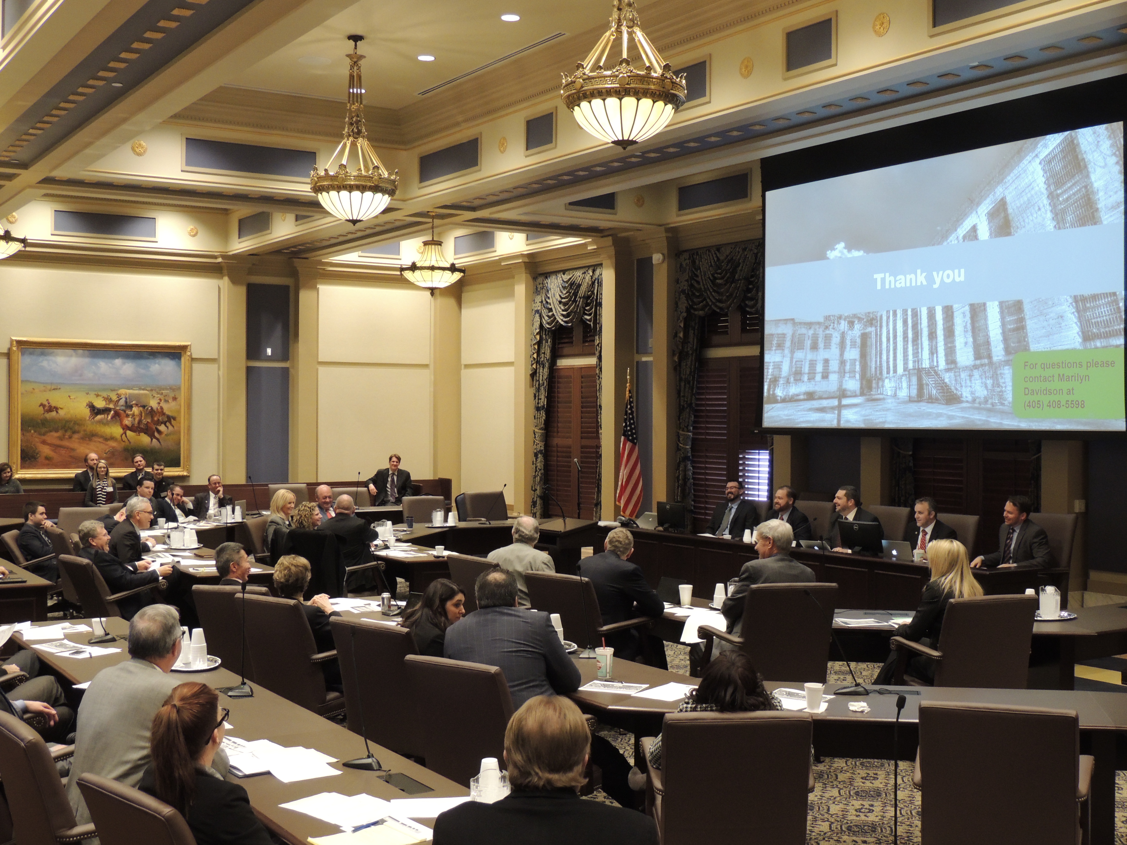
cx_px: 564
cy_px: 422
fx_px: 1400
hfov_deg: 43.9
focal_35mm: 43
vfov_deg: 33.6
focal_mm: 7.6
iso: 400
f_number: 3.4
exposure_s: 1/25
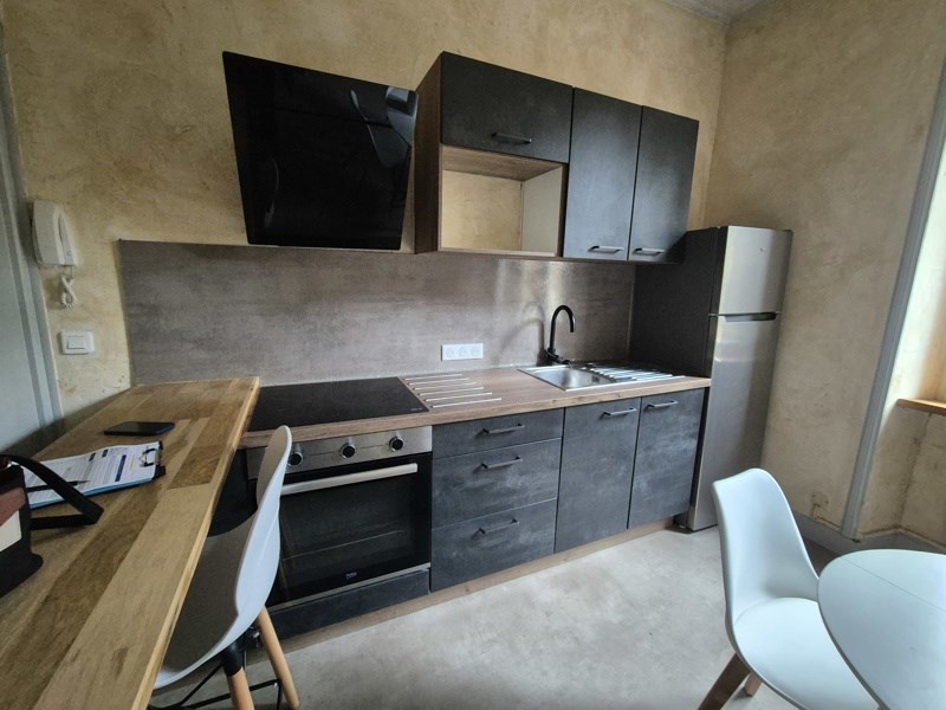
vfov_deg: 89.9
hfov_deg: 106.2
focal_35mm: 13
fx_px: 355
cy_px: 355
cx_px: 473
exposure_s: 1/50
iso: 1250
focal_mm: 2.2
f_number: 2.2
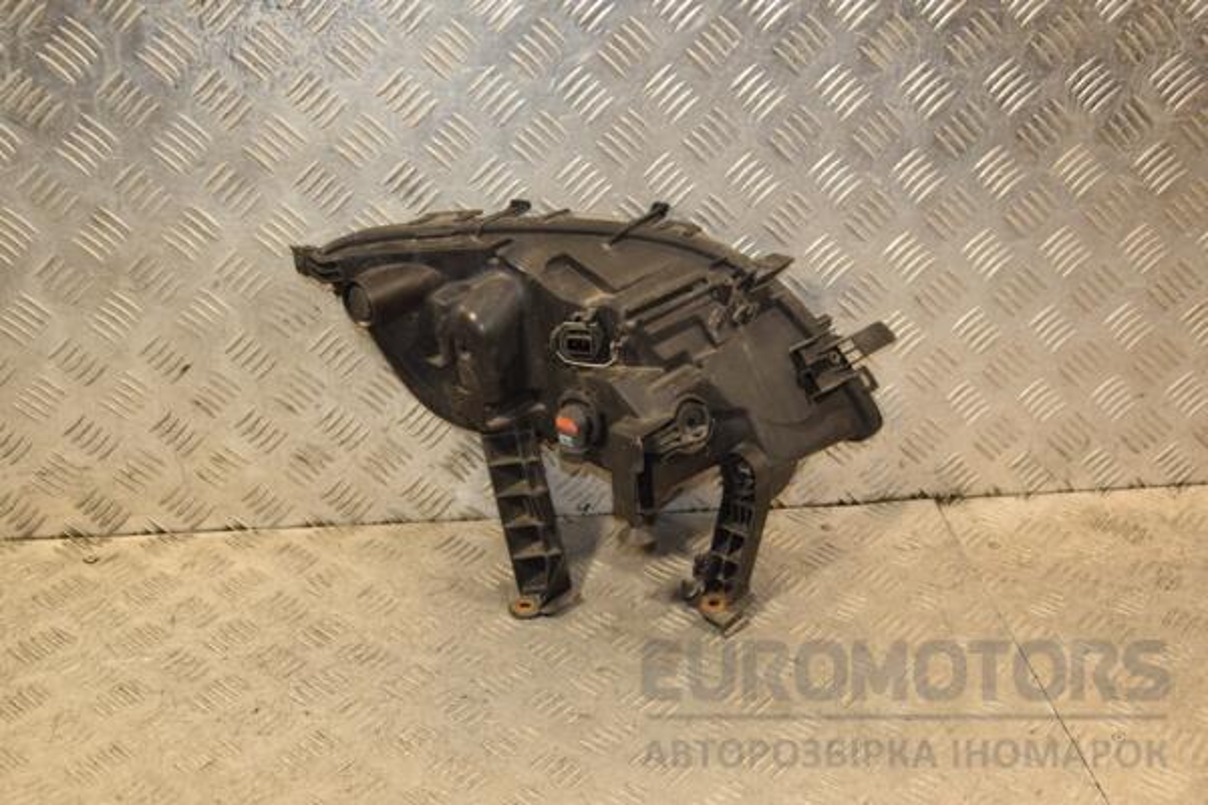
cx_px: 604
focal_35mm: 42
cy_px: 402
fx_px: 1409
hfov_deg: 46.4
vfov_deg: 31.9
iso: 800
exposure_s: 1/125
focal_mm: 28
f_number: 5
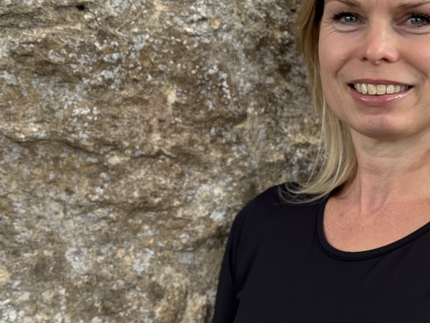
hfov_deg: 21.4
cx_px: 370
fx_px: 1118
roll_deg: +0.7
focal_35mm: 90
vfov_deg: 16.4
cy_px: 143
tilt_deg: -4.0
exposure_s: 1/368
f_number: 1.78
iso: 64
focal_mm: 6.76
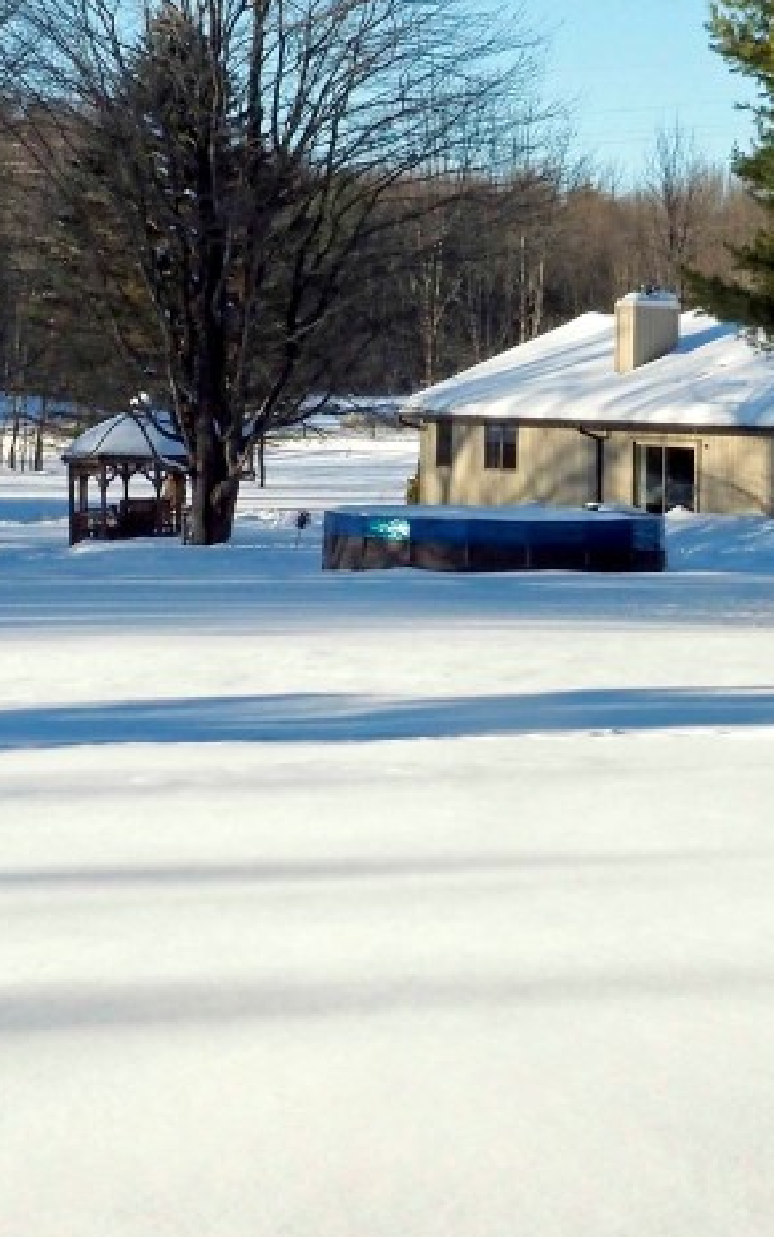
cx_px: 412
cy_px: 362
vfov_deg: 21.1
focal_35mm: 98
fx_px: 3304
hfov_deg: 13.4
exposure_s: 1/250
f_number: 18
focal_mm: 21
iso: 640
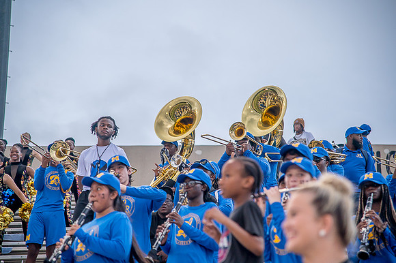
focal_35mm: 120
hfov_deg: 17.1
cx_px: 198
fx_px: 1319
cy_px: 132
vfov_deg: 11.4
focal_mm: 120
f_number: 4
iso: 400
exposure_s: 1/200
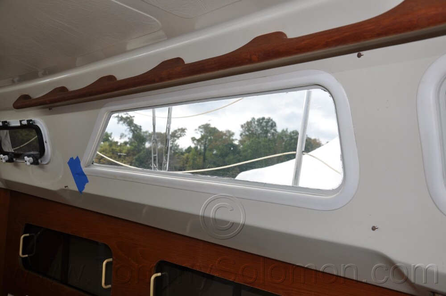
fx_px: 390
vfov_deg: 41.6
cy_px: 148
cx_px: 223
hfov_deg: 59.6
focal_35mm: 32
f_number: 6.3
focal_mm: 21
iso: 200
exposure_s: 1/200
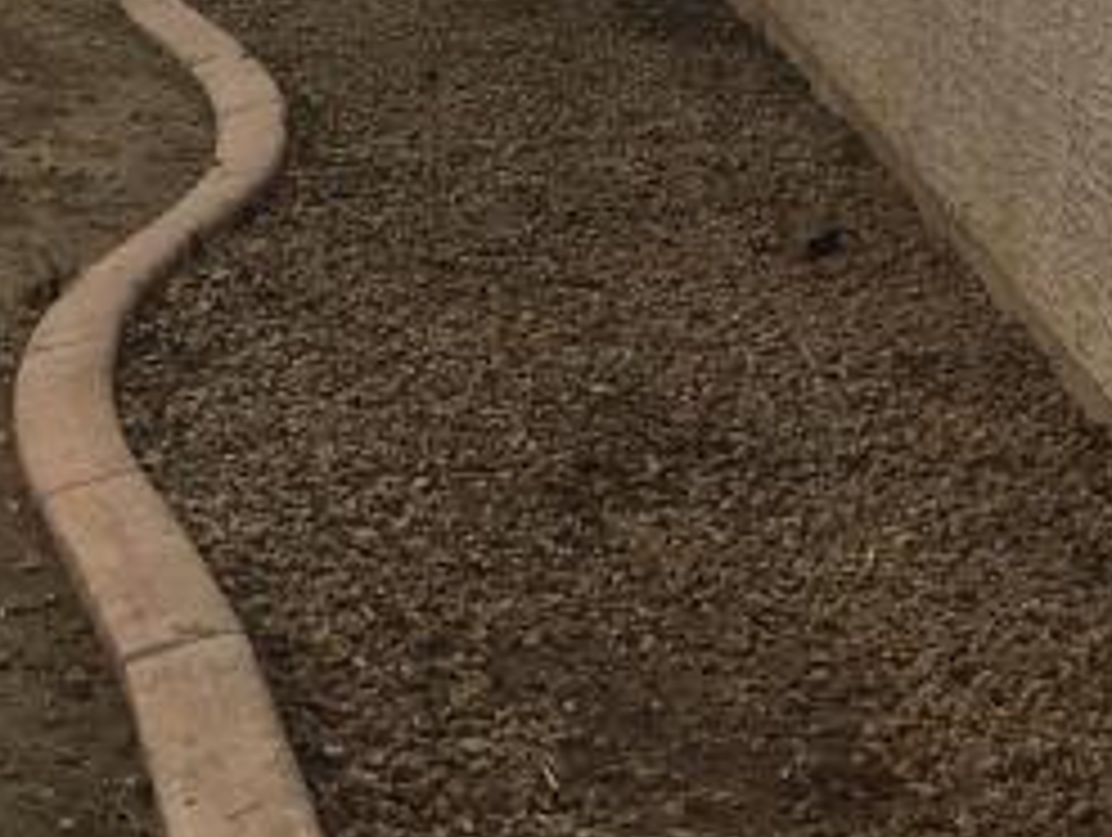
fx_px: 3860
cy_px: 346
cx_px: -90
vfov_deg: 12.4
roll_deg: -2.3
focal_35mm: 120
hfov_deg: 16.0
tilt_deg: -12.1
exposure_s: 1/1972
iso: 25
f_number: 2.2
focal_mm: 4.15
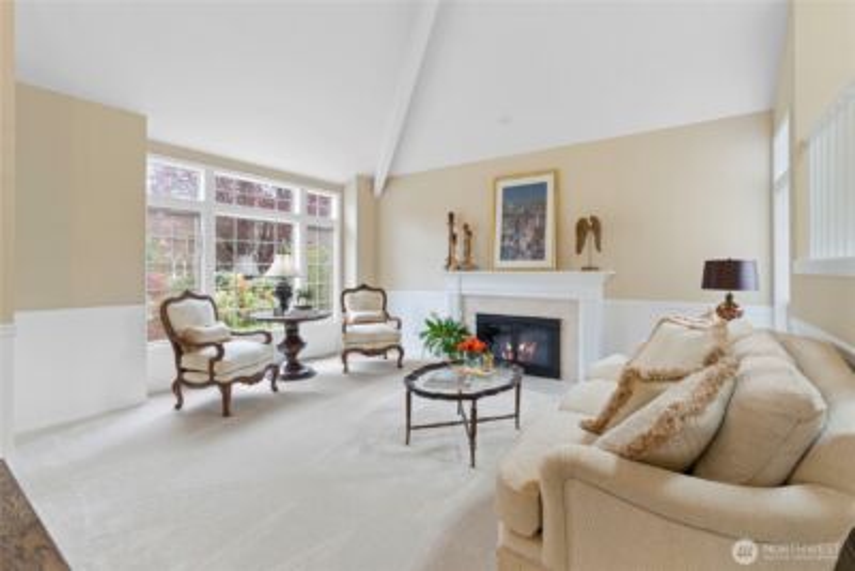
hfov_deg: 96.7
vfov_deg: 73.8
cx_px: 428
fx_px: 380
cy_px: 286
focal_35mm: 16
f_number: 8
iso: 125
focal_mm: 16
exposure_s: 1/2
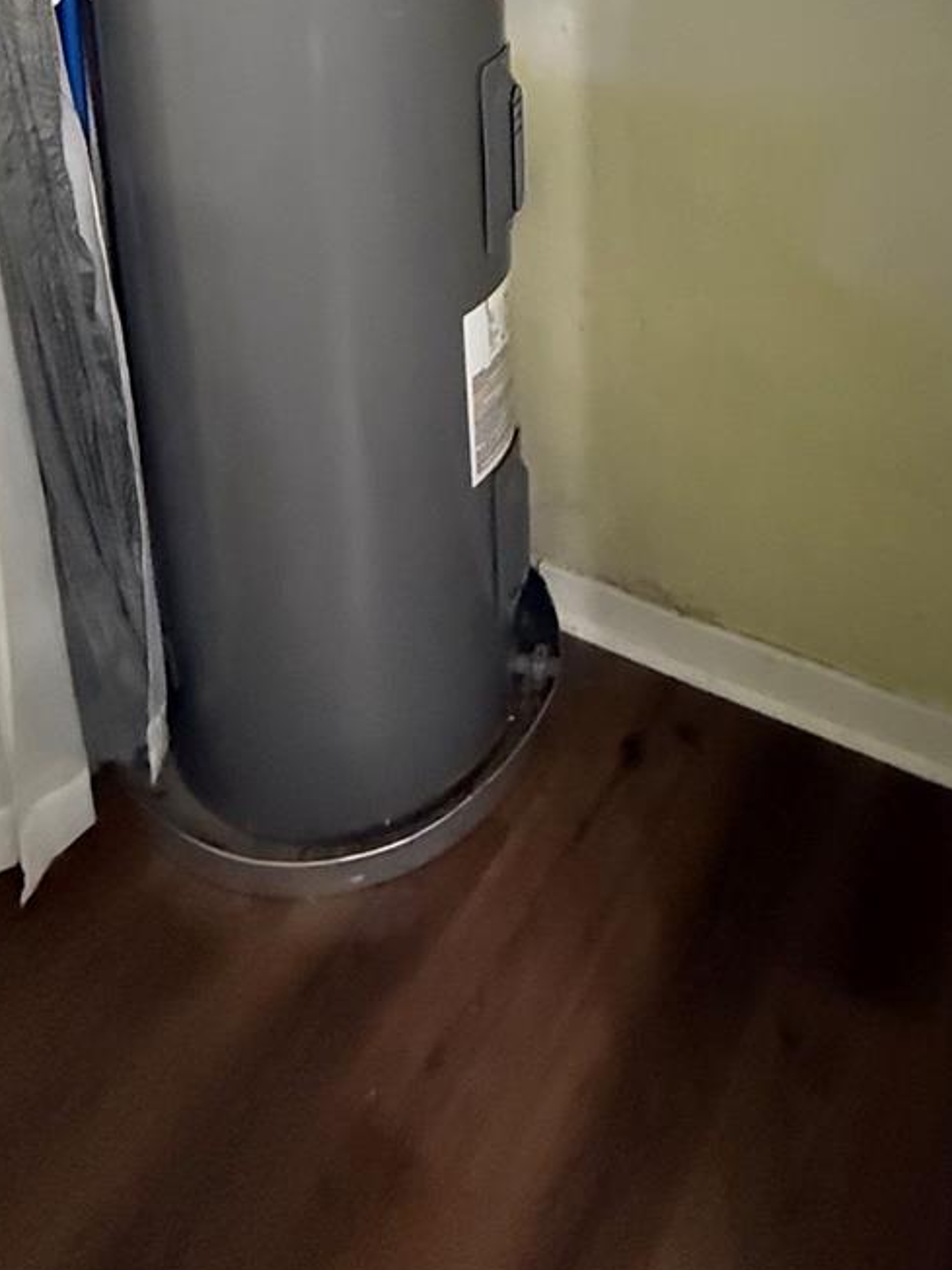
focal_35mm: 33
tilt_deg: -13.6
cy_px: -12
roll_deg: -0.5
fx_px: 1210
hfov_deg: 42.6
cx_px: 600
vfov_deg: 46.1
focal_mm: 2.22
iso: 1250
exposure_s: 1/60
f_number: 2.2
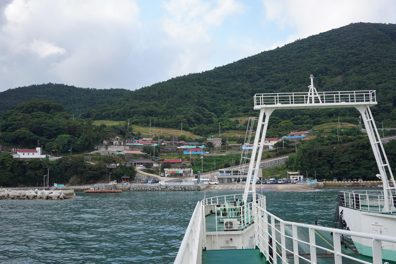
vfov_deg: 37.9
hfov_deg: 54.4
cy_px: 132
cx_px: 198
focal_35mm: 35
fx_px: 385
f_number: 8
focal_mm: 35
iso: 100
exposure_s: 1/100
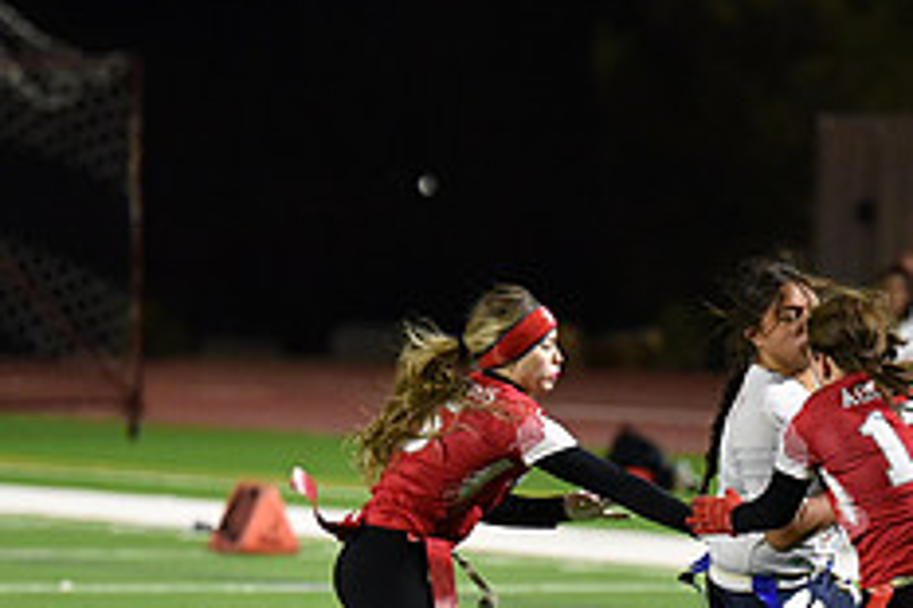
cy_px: 453
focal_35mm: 461
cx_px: 717
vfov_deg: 3.0
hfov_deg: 4.5
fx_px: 11683
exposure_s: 1/640
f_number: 2.8
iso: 5000
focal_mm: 185
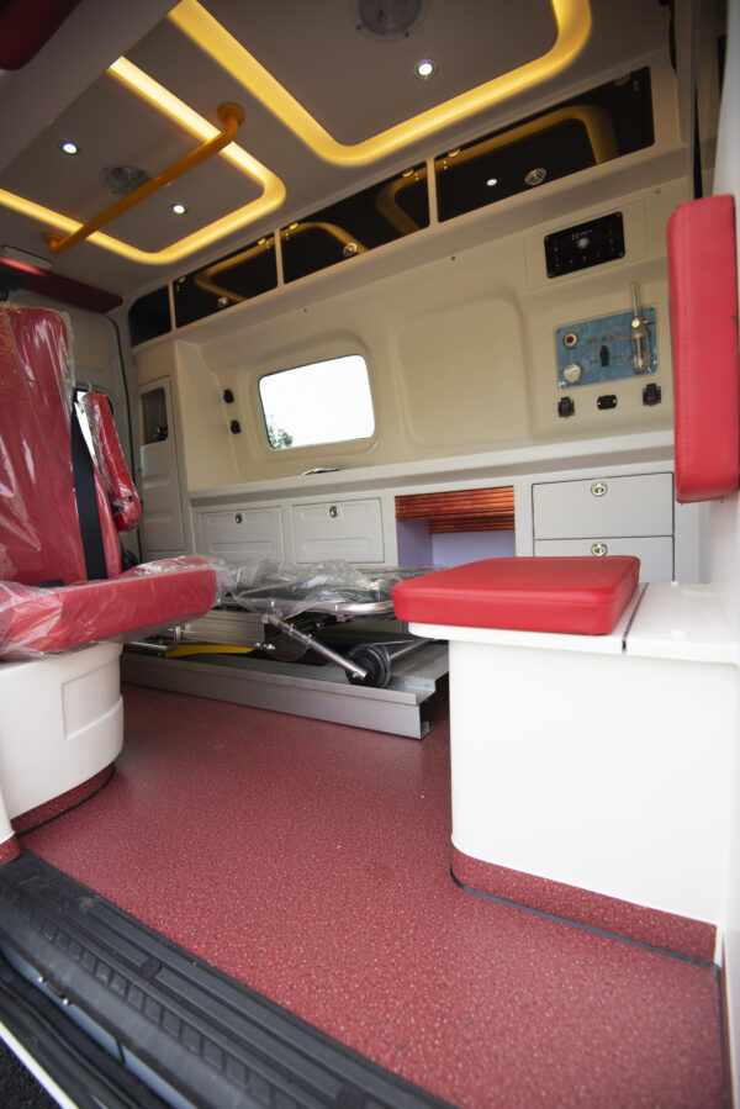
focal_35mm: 16
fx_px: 493
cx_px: 370
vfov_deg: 96.7
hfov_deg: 73.8
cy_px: 554
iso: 100
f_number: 4
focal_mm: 16
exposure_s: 1/320
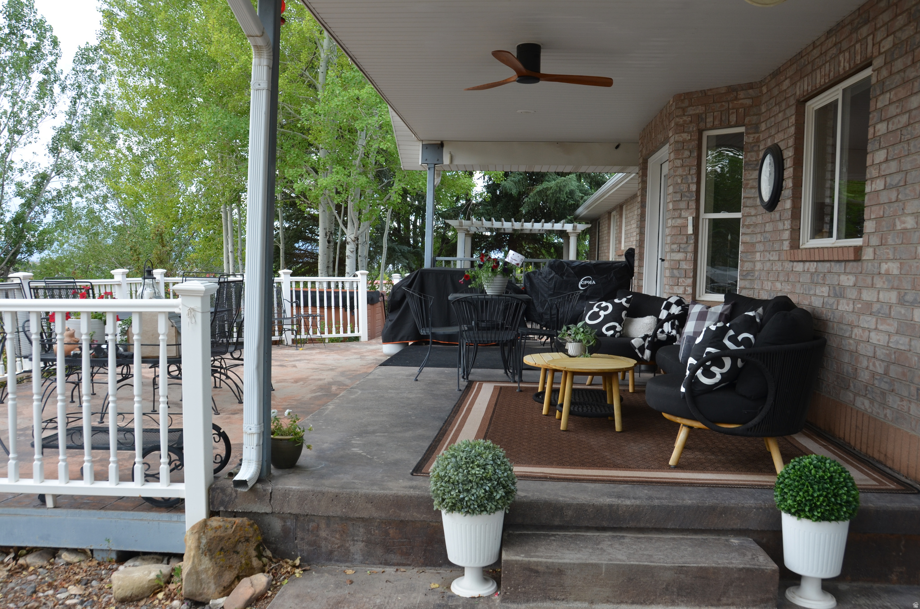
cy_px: 304
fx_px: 765
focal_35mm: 30
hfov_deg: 62.0
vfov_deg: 43.4
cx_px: 460
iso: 200
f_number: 6.3
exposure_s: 1/160
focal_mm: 20
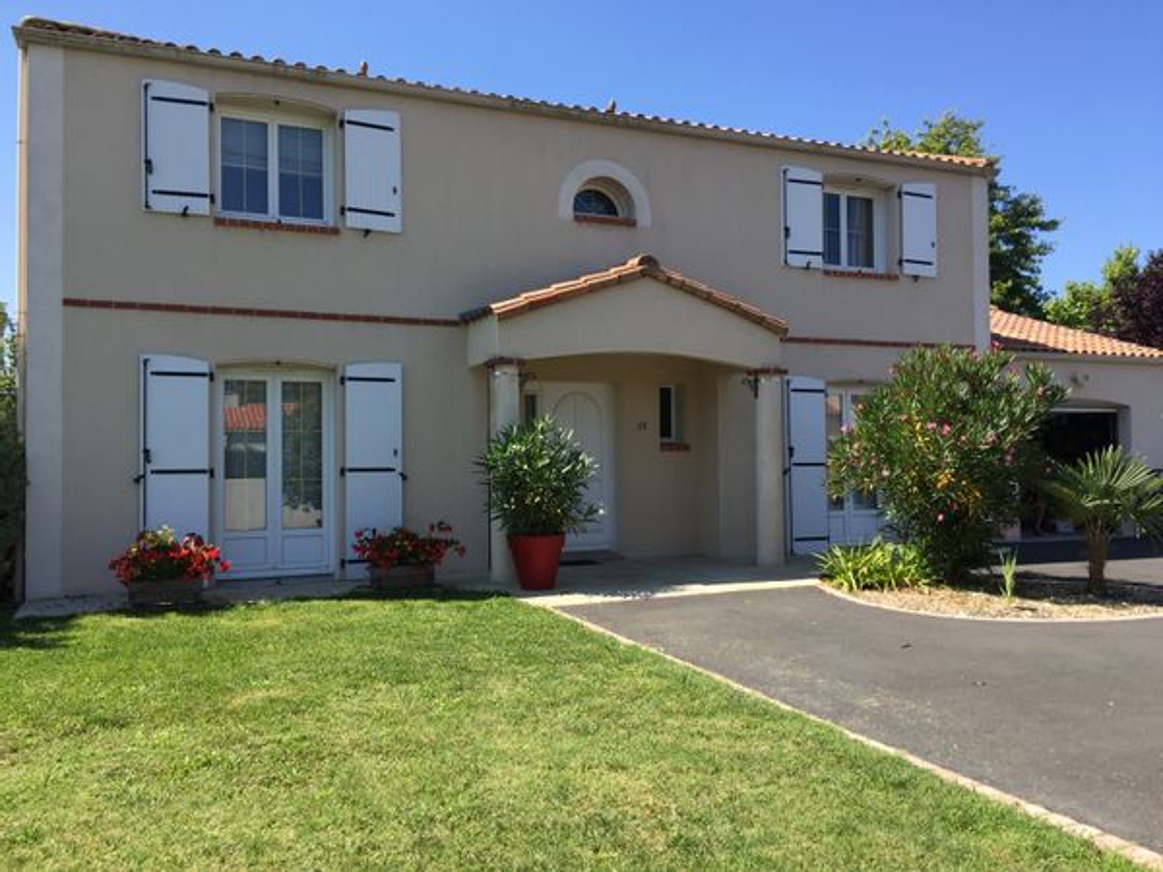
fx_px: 974
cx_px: 582
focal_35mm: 29
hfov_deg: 61.7
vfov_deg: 48.2
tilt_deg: +1.2
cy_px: 436
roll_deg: -1.3
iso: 32
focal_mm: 4.15
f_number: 2.2
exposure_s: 1/1130
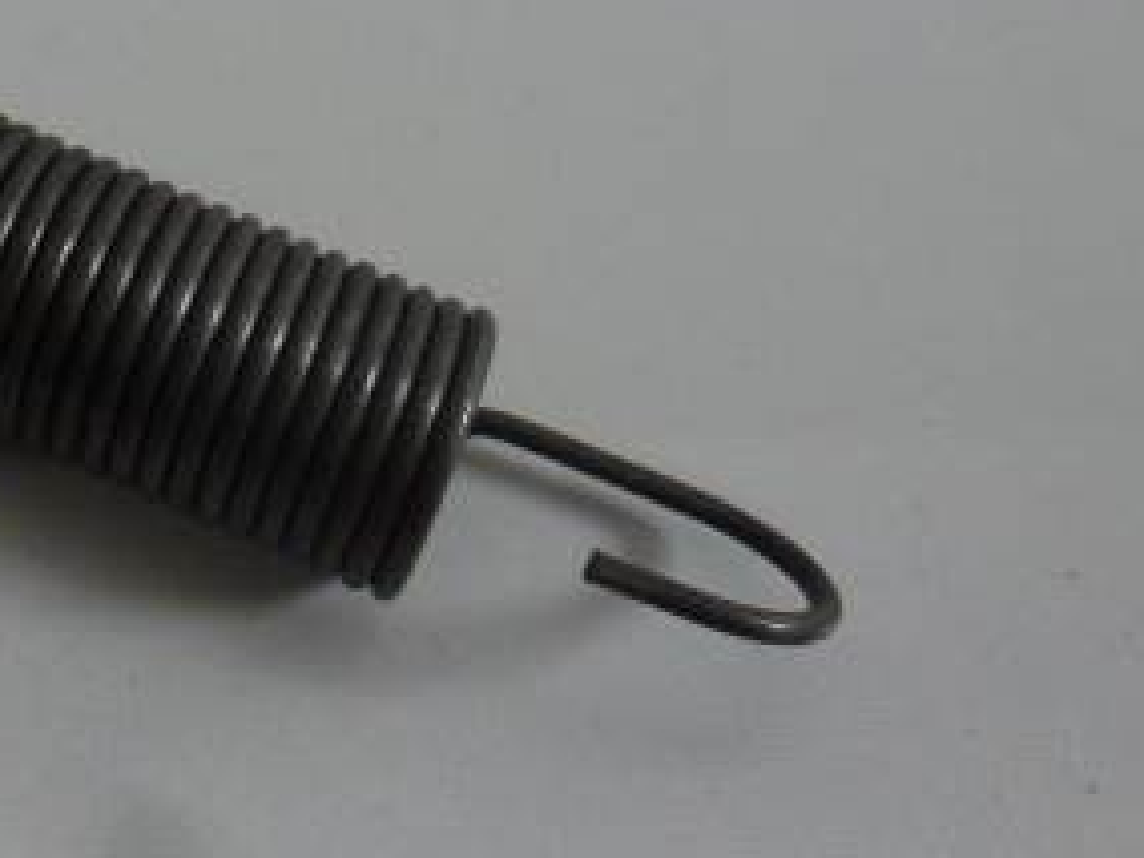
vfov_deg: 26.9
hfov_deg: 33.4
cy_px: 278
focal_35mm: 54
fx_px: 1785
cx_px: 85
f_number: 3.3
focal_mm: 4.3
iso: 200
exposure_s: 1/60
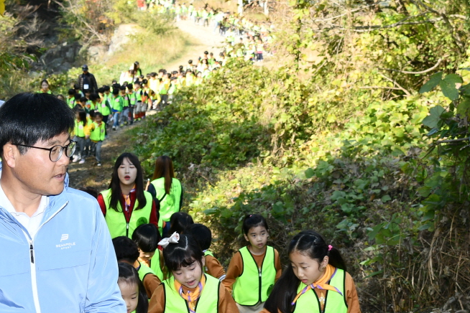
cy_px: 212
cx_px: 118
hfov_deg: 19.5
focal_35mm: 104
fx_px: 1358
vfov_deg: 13.1
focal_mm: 34
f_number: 6.3
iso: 200
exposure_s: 1/250
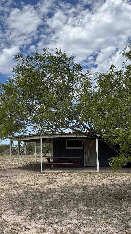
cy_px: 117
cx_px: 68
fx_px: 216
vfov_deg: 56.6
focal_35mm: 35
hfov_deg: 33.7
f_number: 1.78
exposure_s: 1/6410
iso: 80
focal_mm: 6.76
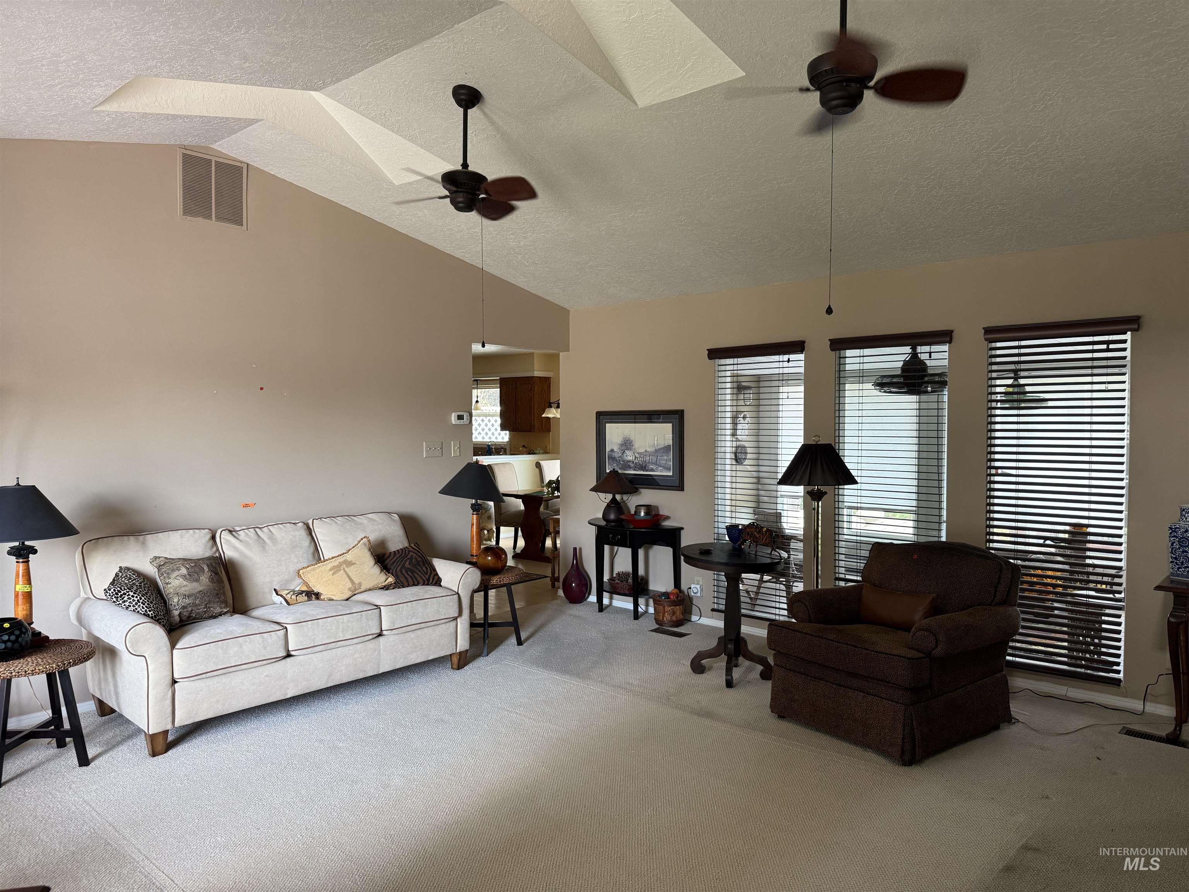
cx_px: 594
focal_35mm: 24
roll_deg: +0.0
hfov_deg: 71.6
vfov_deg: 56.8
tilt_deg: -1.5
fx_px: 824
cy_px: 446
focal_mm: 6.76
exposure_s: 1/105
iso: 200
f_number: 1.78
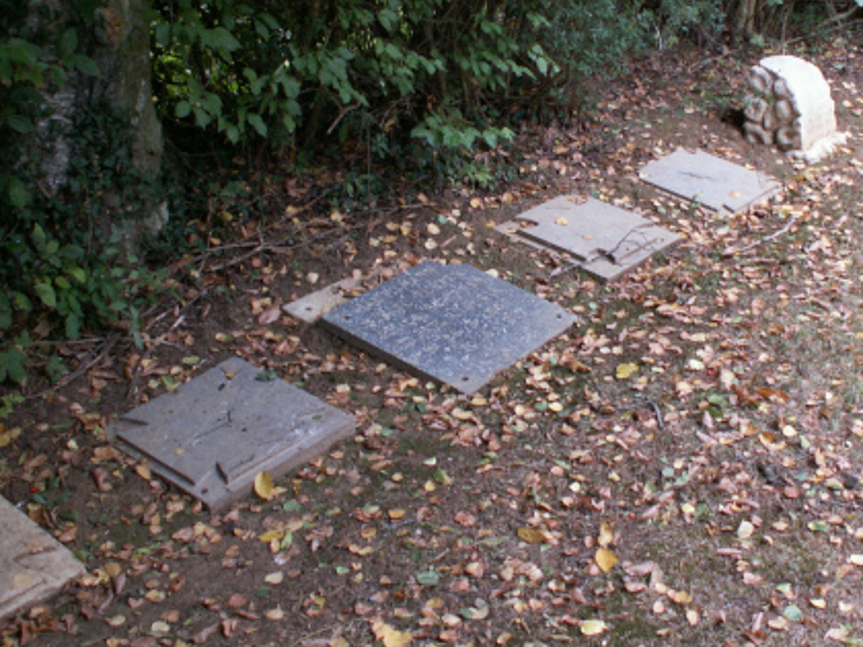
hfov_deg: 46.8
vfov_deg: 35.9
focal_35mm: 40
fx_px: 997
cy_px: 300
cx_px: 425
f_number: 2.8
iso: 50
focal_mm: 5.86
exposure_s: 1/40
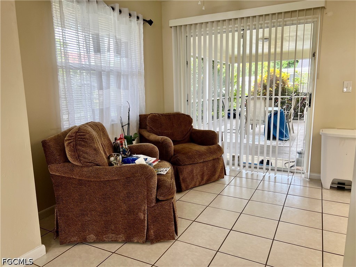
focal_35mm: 26
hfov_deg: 67.3
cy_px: 134
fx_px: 267
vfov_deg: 53.1
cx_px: 178
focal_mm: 5.7
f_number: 1.5
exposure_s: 1/60
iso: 64
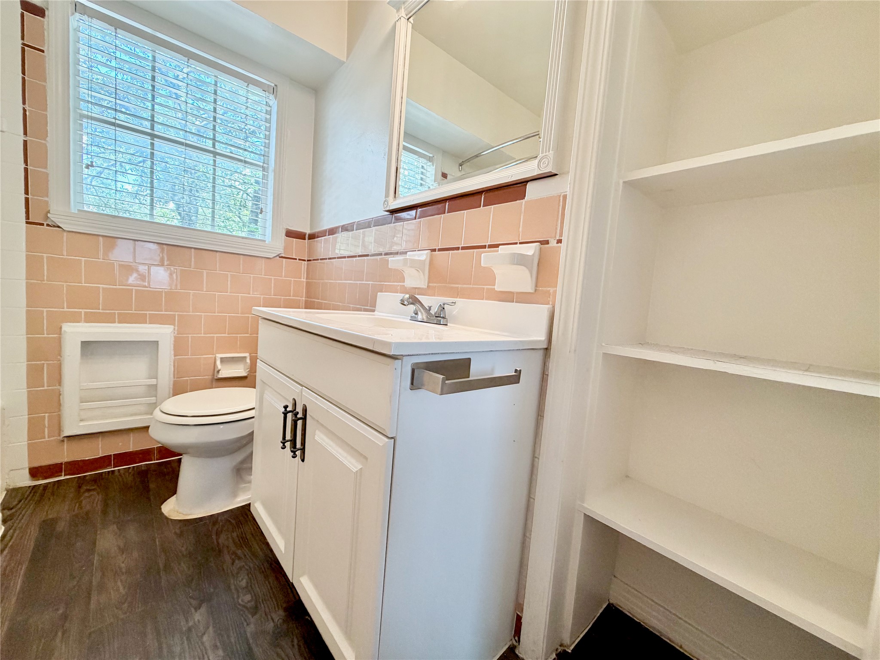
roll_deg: -4.8
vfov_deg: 85.7
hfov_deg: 102.1
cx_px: 440
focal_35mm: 14
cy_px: 330
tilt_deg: -4.7
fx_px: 356
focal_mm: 2.22
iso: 250
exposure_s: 1/120
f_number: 2.2
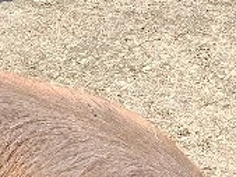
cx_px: -102
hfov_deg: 13.7
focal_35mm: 136
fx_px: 928
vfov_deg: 10.9
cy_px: 59
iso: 50
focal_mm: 6.14
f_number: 1.6
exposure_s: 1/192
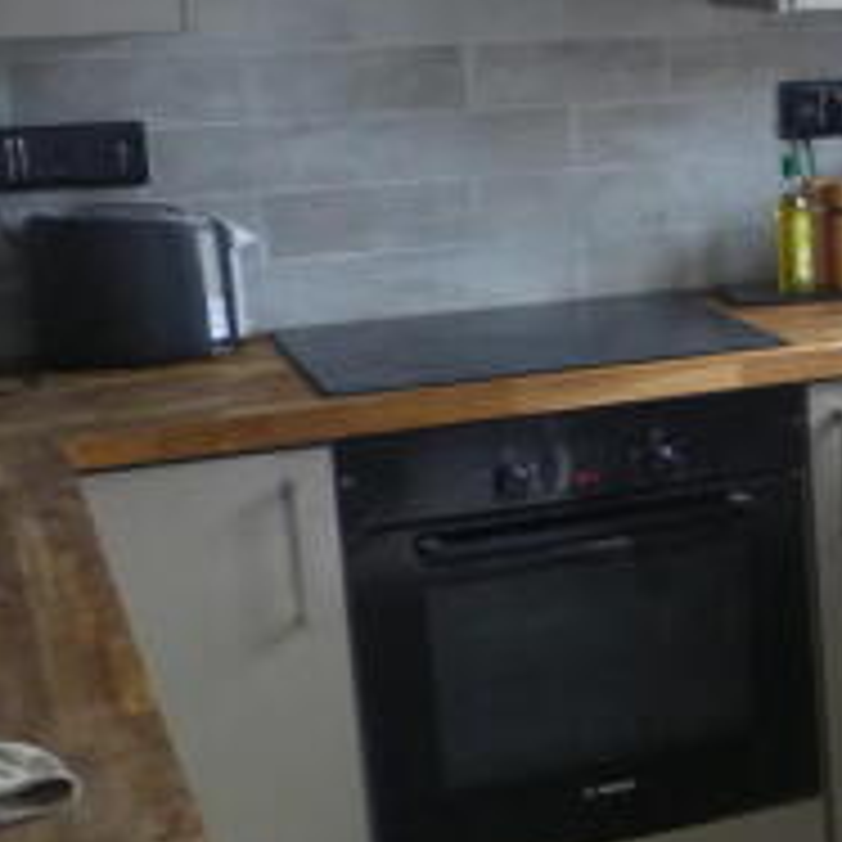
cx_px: 1299
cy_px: 403
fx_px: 2119
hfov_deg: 19.3
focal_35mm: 77
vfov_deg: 22.5
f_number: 2.8
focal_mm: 5
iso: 200
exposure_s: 1/30
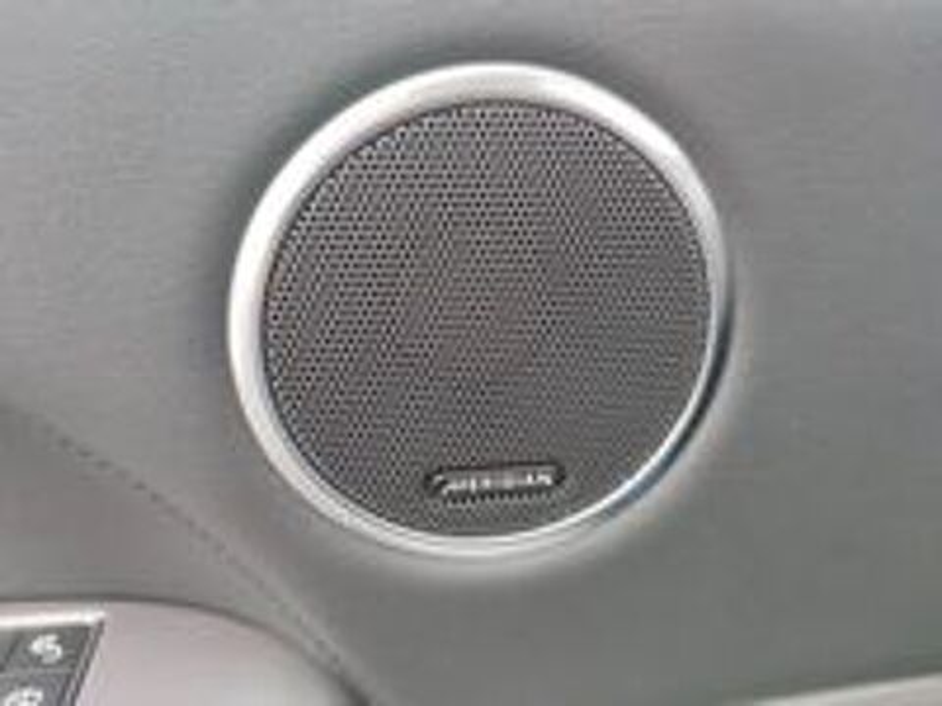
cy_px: 353
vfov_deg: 56.8
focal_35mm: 24
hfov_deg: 71.6
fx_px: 653
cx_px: 471
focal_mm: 6.72
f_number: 1.69
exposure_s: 1/100
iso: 363
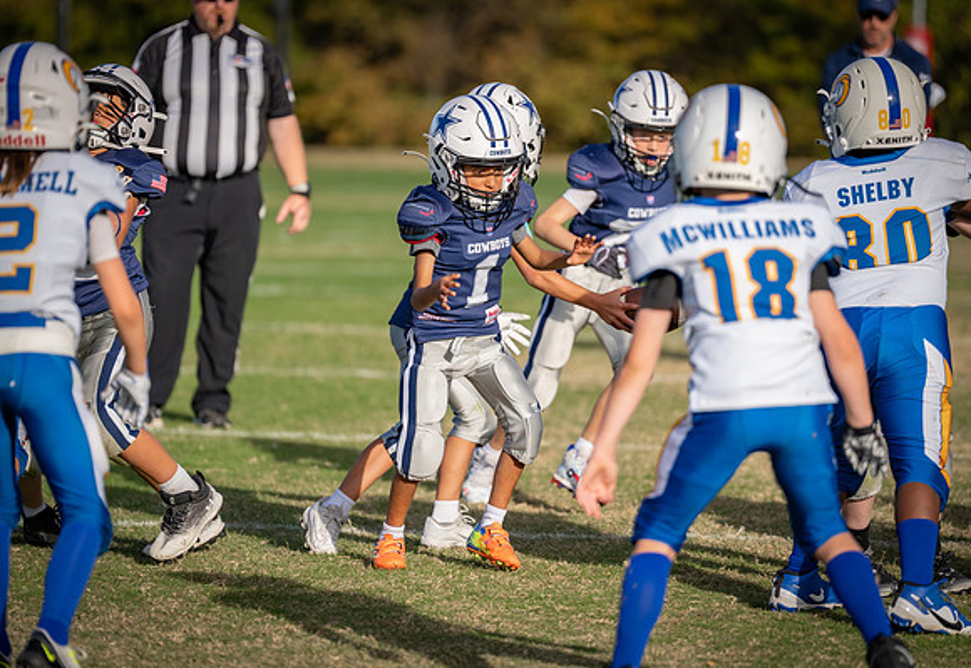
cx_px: 467
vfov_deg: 6.1
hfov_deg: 8.8
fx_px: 6292
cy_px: 300
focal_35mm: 231
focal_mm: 200
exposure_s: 1/2000
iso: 100
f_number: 2.8
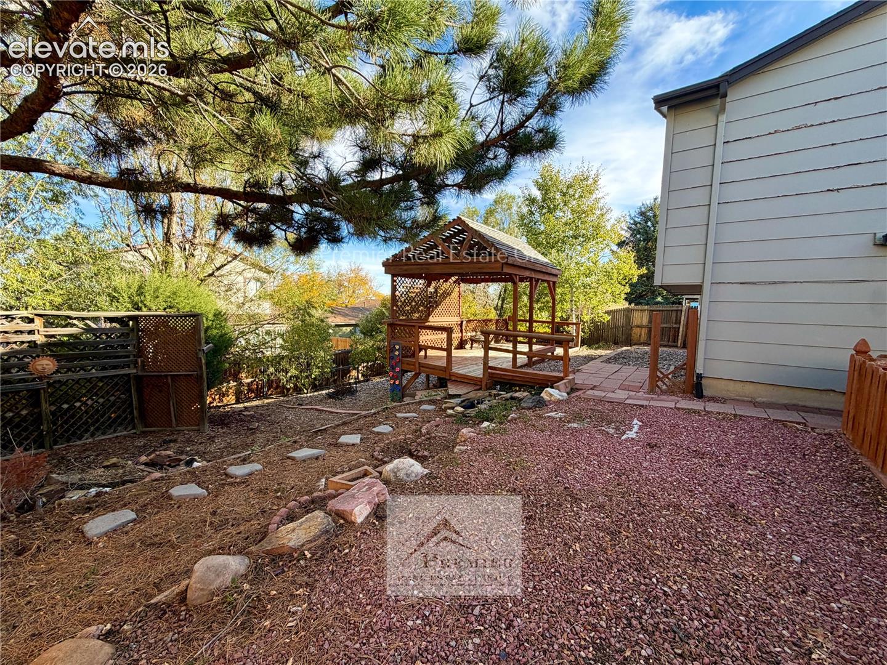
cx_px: 444
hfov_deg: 102.1
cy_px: 332
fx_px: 359
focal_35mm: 14
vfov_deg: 85.7
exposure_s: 1/448
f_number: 2.2
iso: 64
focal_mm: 2.22
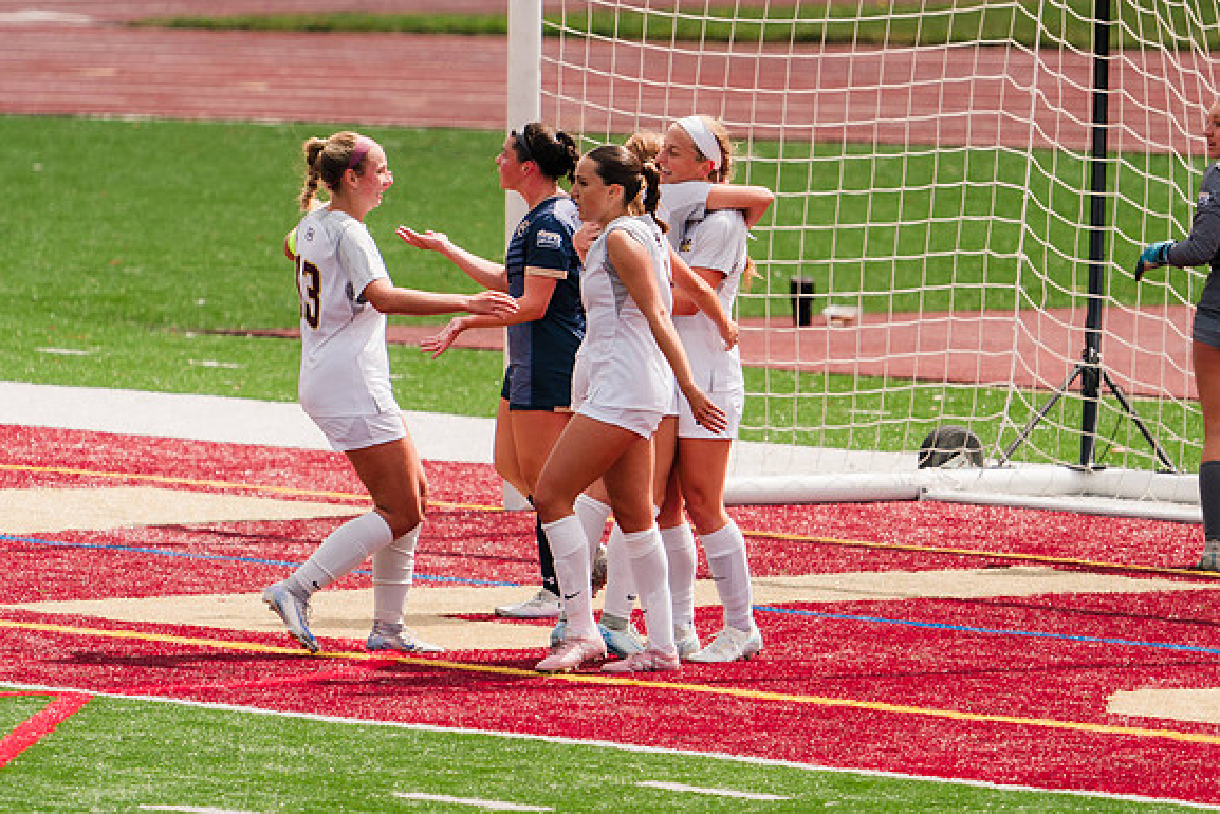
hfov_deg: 3.3
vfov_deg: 2.2
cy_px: 279
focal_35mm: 631
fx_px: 21388
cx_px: 609
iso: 320
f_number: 6.3
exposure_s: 1/1600
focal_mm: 478
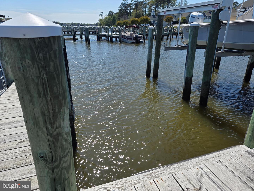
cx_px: 127
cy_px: 96
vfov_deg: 58.9
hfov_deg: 73.9
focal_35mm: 23
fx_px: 169
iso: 80
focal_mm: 6.3
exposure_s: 1/5958
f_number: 1.7
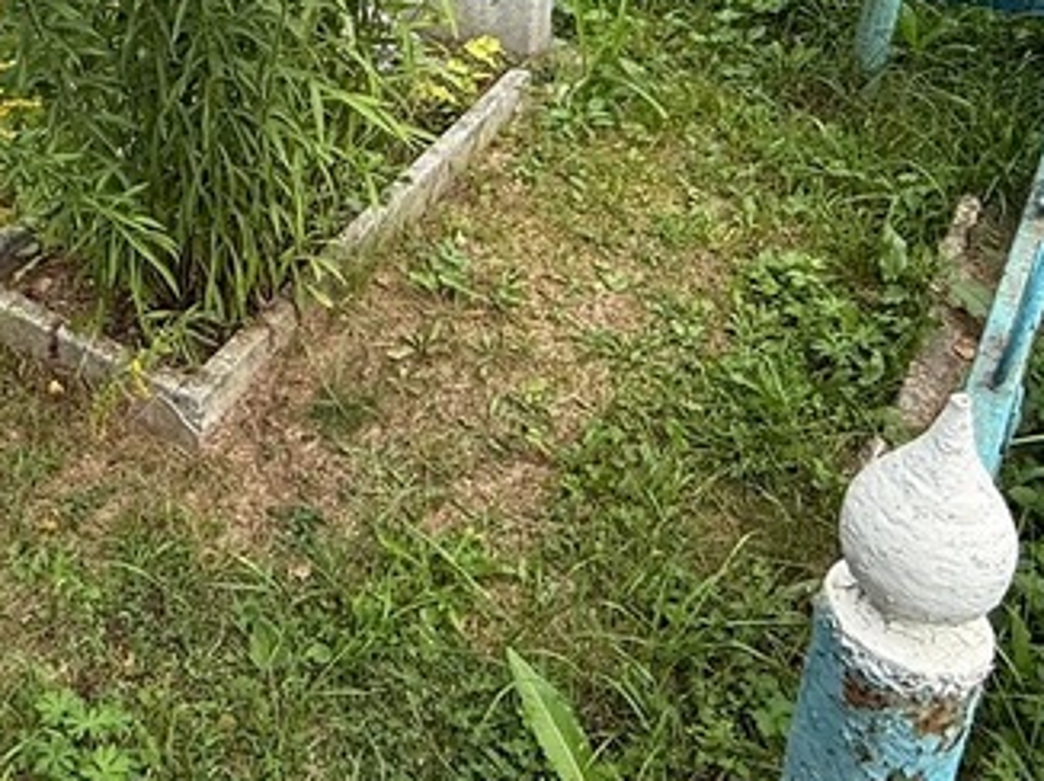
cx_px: 131
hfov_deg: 40.2
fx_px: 1326
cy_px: 10
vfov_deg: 30.6
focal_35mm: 44
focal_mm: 2.22
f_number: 2.2
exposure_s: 1/579
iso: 50
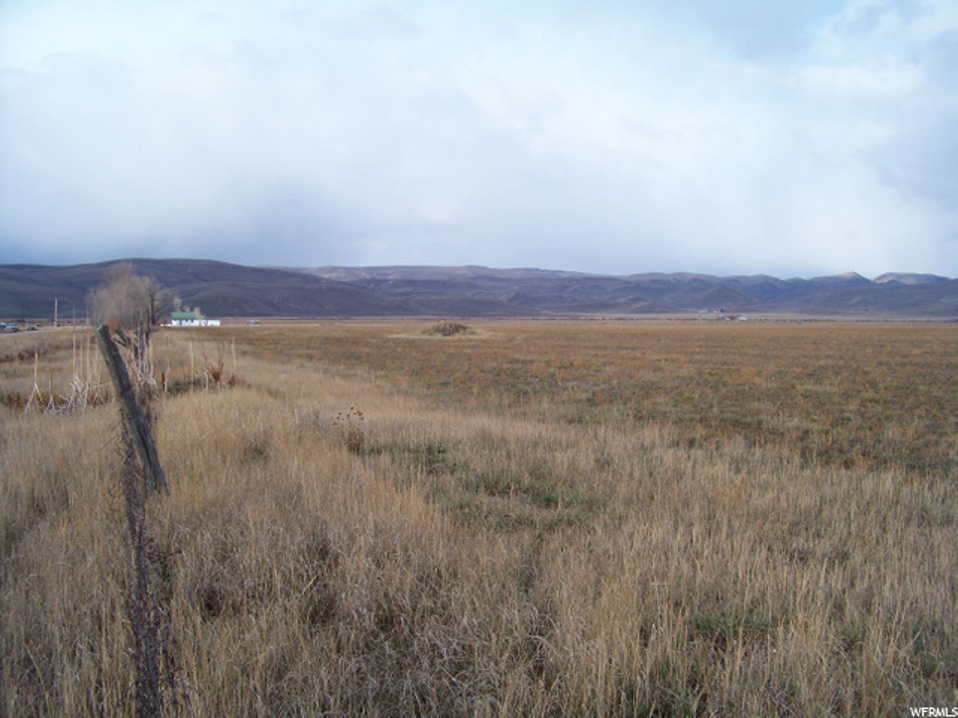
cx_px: 479
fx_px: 913
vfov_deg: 42.9
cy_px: 359
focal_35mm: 33
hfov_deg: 55.4
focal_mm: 5.85
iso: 64
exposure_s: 1/500
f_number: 2.8
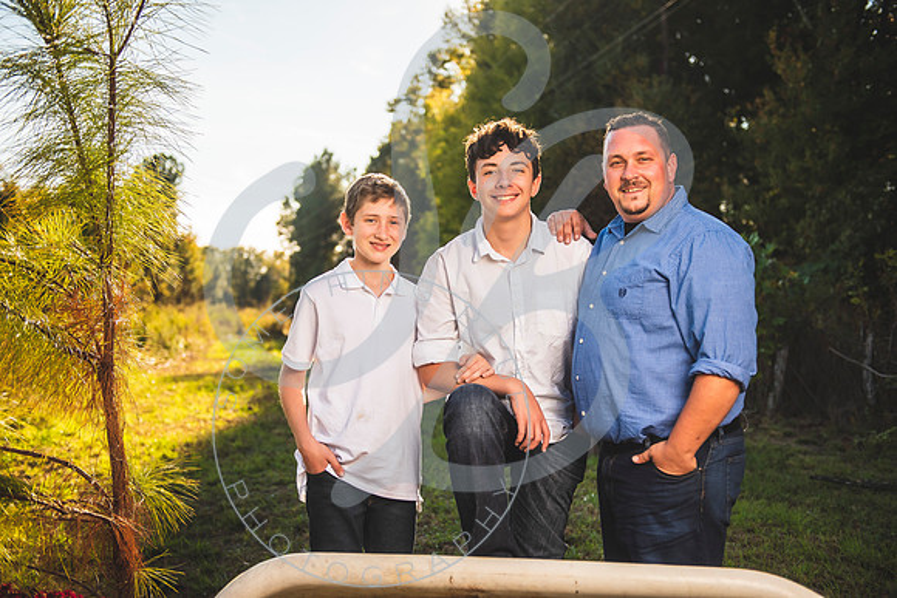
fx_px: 1097
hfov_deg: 44.5
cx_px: 448
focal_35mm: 44
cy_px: 299
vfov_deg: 30.5
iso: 100
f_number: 2.8
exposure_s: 1/1250
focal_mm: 44
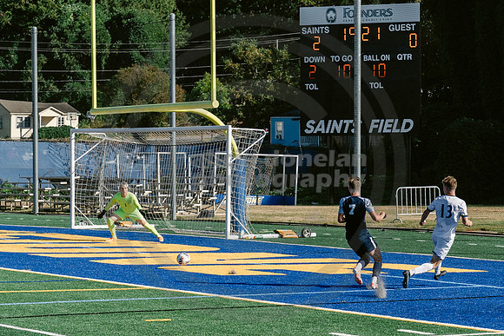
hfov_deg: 14.3
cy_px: 247
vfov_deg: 9.6
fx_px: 2004
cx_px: 319
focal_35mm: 143
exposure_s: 1/2500
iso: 640
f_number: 5.6
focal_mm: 70
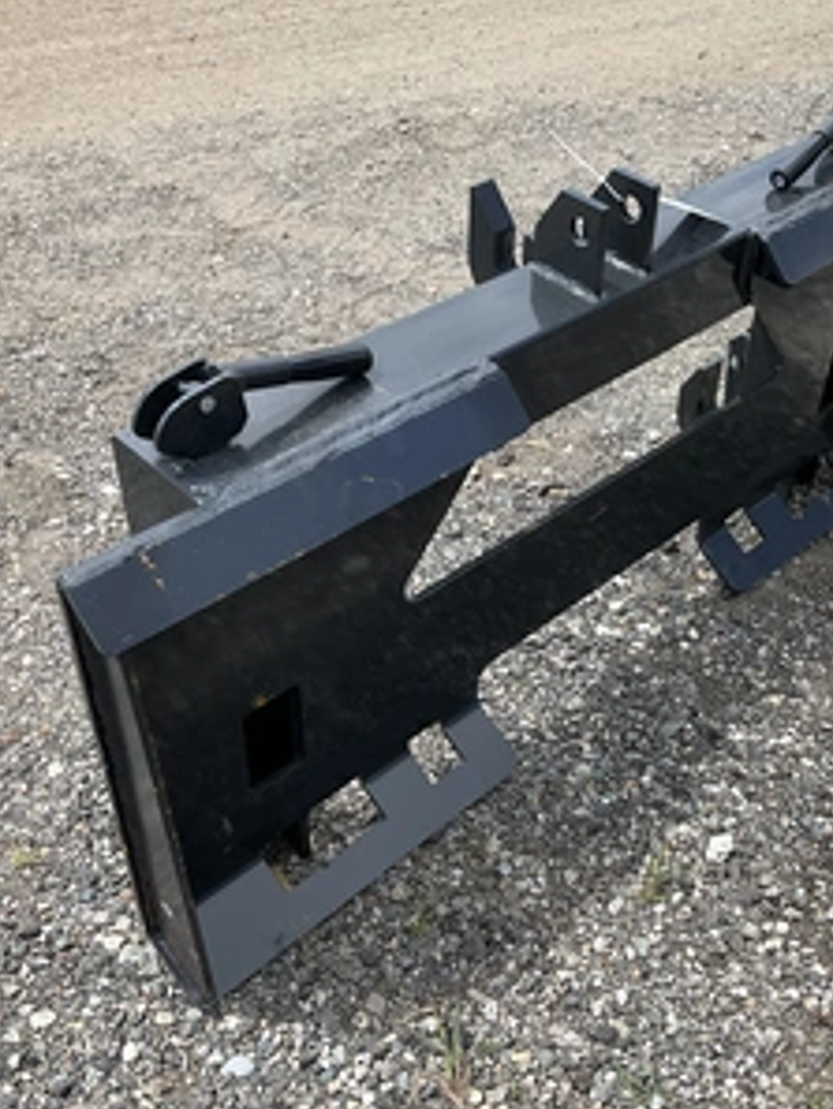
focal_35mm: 39
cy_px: 556
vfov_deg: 47.8
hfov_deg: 36.5
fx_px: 1250
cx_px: 557
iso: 25
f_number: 1.8
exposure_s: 1/855
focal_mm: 3
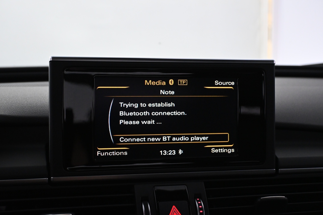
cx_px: 162
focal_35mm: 60
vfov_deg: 22.6
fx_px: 538
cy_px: 108
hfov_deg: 33.4
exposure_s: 1/80
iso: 3200
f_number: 5.6
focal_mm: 40
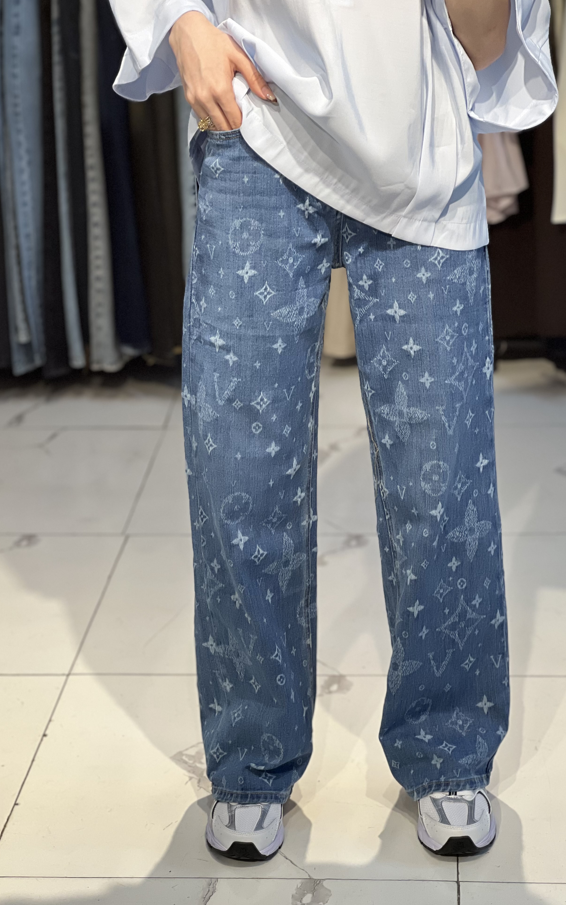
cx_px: 302
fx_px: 2098
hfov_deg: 15.4
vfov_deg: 24.4
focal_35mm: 85
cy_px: 468
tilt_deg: -18.8
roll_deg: +2.0
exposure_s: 1/100
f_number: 2.8
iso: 125
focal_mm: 9
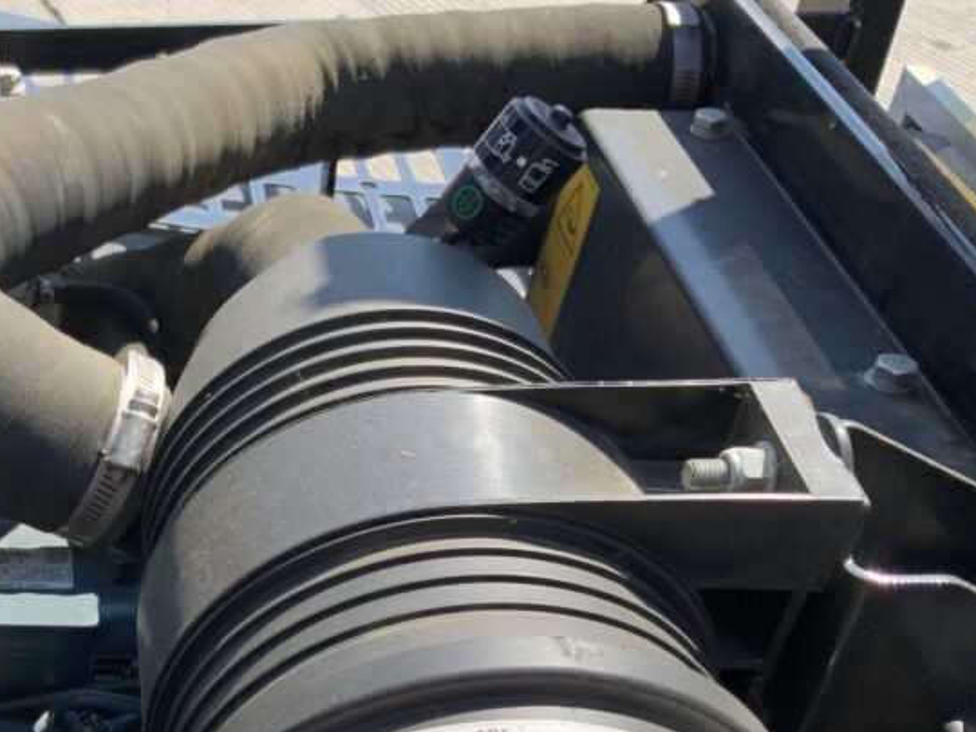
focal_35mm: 55
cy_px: 665
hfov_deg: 32.9
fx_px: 1551
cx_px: 69
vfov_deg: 25.7
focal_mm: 3
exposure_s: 1/666
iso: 16
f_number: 1.8
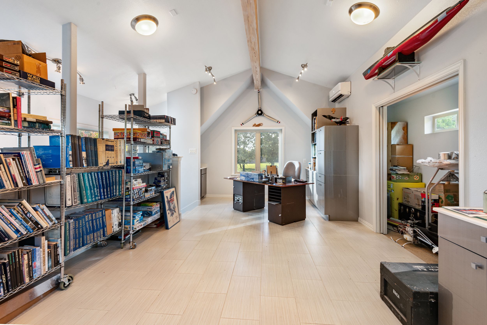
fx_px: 217
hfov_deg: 96.7
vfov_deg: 73.8
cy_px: 162
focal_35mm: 16
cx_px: 244
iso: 250
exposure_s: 1/5
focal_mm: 16
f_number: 9
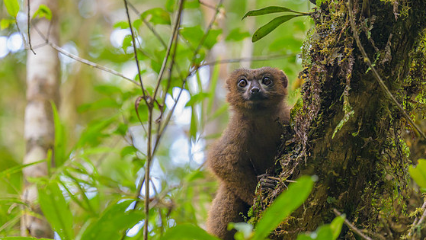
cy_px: 89
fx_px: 2373
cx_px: 210
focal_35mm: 210
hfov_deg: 10.3
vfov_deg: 5.8
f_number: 2.8
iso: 3200
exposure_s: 1/800
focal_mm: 140
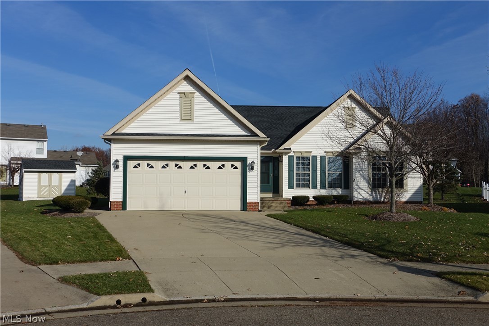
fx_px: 516
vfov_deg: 35.1
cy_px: 163
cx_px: 244
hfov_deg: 50.7
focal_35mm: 38
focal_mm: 13.92
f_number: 5.6
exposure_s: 1/125
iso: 125
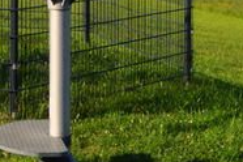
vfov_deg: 9.3
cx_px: -74
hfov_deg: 14.2
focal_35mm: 139
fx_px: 938
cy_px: -159
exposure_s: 1/125
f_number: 13
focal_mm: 18
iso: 100
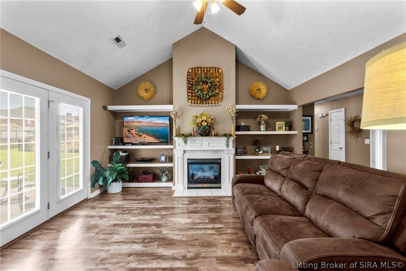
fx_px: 169
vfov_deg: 77.3
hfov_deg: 100.4
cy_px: 136
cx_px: 203
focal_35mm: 15
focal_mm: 10
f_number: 11
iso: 400
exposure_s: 1.3
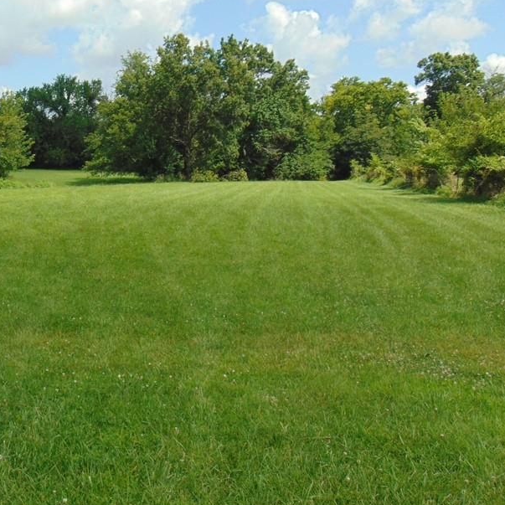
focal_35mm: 45
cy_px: 193
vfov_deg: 37.3
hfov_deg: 36.3
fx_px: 743
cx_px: 102
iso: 80
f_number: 8
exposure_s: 1/160
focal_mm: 5.4
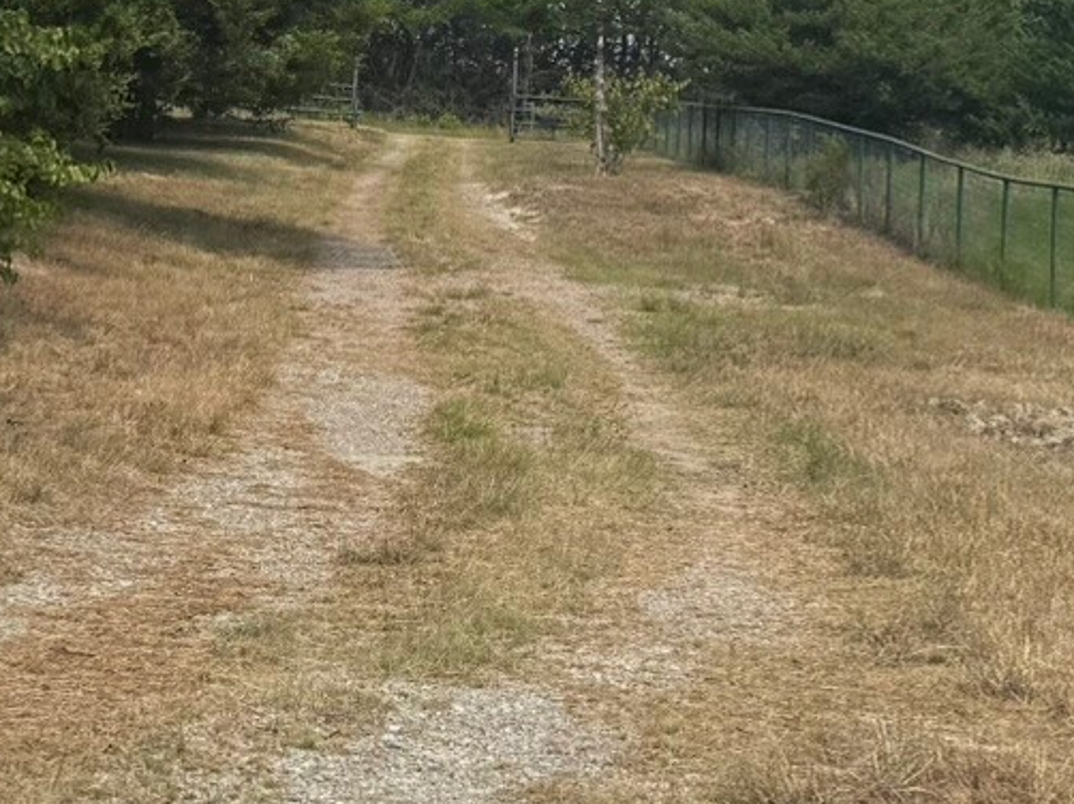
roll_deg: -3.3
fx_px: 3039
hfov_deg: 20.0
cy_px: -165
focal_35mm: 98
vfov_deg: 14.6
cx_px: 381
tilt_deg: +5.9
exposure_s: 1/5348
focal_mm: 6.76
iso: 80
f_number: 1.78
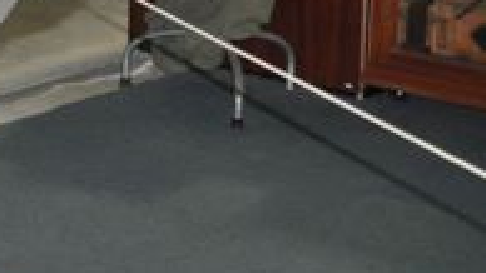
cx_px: -596
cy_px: -288
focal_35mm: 149
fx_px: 1920
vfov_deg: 7.8
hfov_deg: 12.2
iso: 800
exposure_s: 1/60
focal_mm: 18
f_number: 3.5
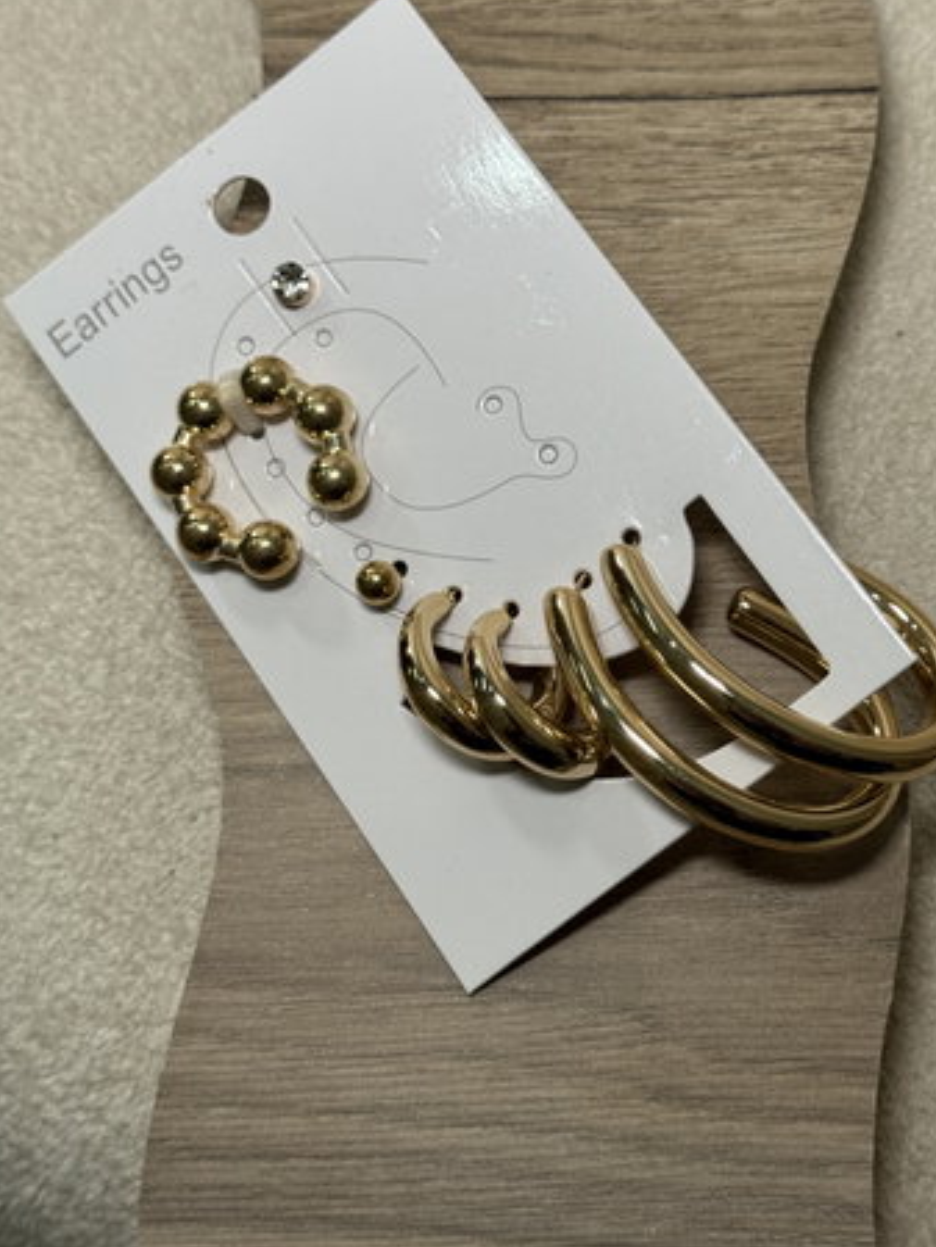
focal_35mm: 57
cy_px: 568
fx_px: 2054
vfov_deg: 33.8
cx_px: 530
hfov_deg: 25.6
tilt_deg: -70.3
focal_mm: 6.76
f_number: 1.78
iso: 50
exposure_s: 1/145
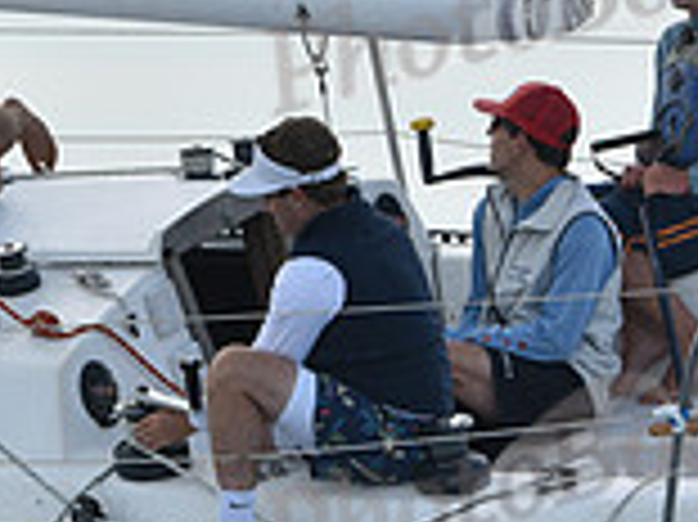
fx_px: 10175
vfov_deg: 2.9
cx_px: 36
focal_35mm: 505
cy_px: 295
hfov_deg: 3.9
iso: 320
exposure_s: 1/1000
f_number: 7.1
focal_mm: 140
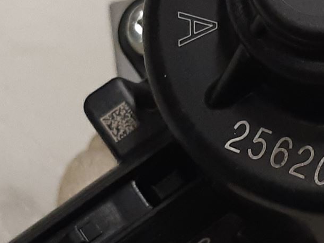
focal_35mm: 87
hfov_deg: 22.0
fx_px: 814
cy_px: 149
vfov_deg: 17.0
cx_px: 289
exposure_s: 1/50
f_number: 1.7
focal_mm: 3.93
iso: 160
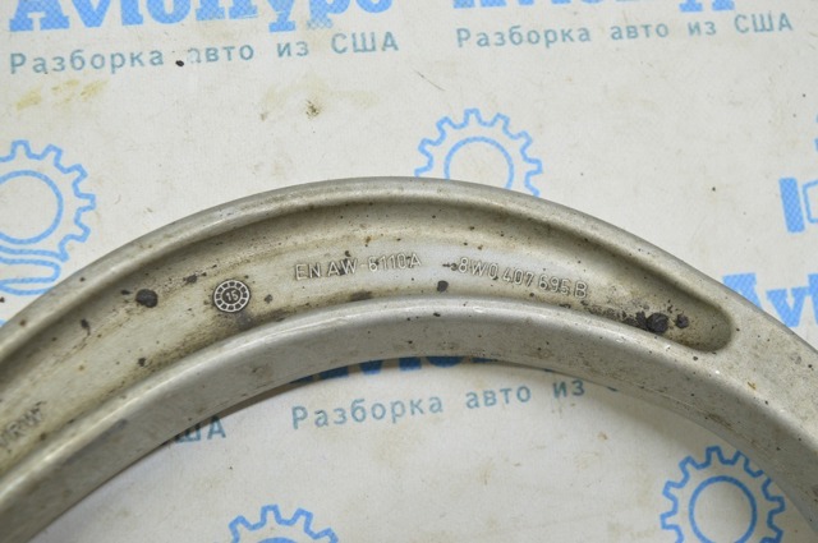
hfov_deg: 53.2
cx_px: 409
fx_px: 817
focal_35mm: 36
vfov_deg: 36.8
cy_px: 272
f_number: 5.6
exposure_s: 1/20
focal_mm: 24
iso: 400
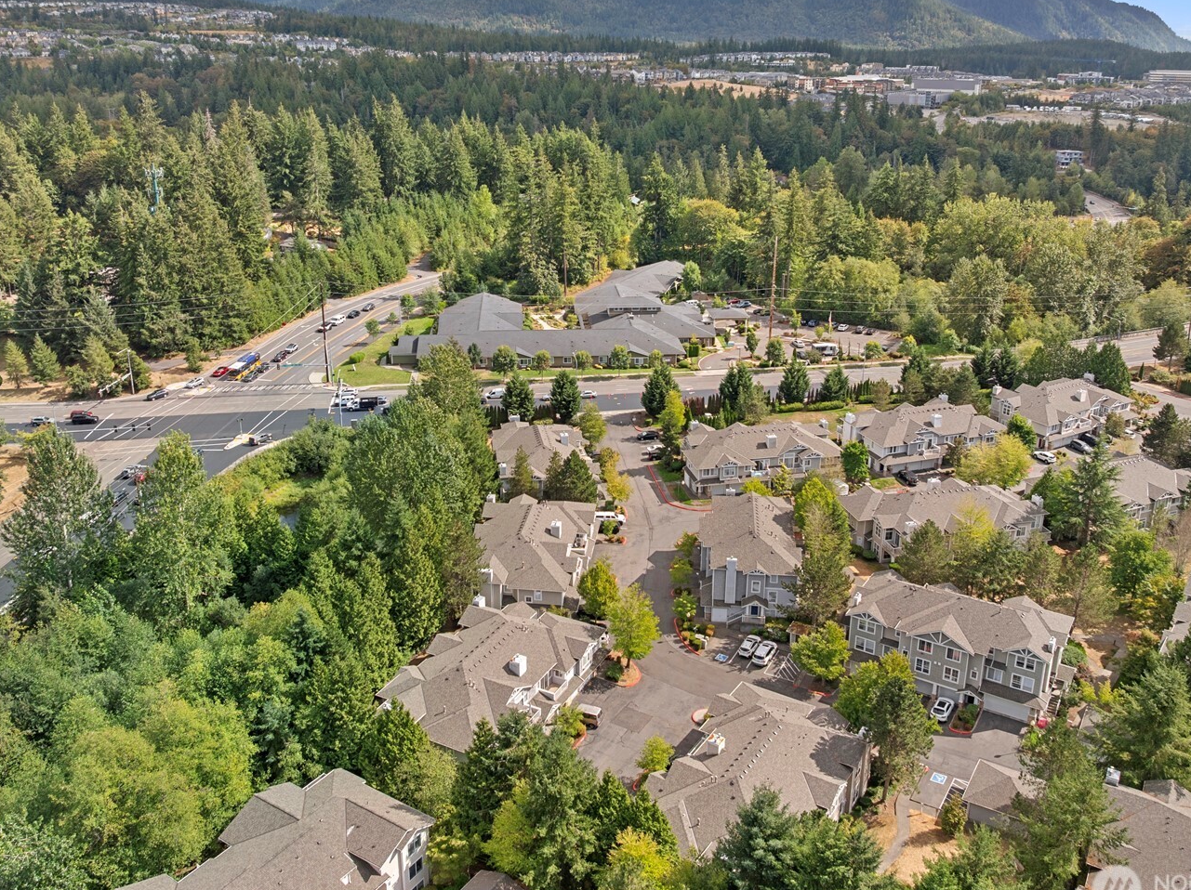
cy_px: 370
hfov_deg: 60.0
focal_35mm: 30
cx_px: 585
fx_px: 1031
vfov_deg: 46.5
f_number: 2.8
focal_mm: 12.29
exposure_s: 1/1000
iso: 150
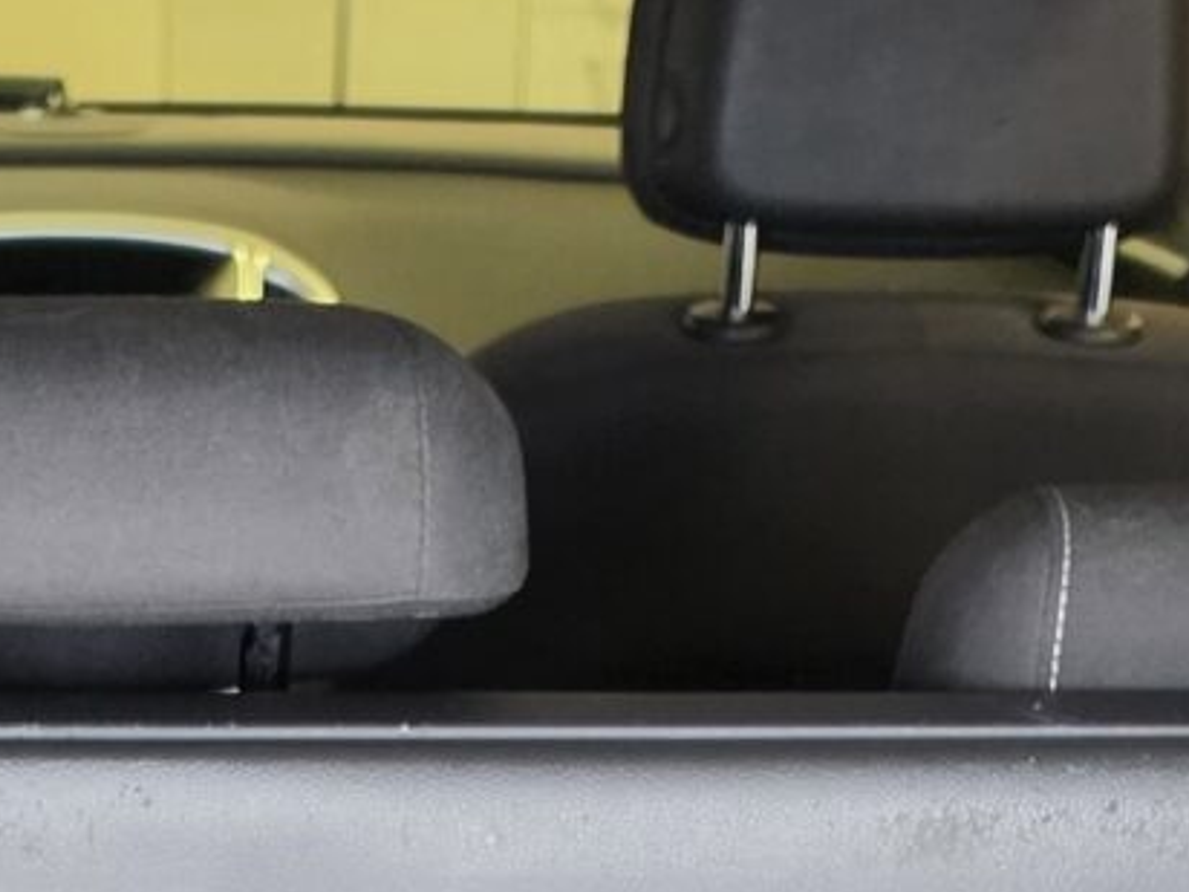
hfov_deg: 13.7
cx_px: 92
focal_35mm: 143
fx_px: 4912
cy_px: 2347
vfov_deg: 9.0
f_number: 1.4
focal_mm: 6.5
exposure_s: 1/100
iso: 500
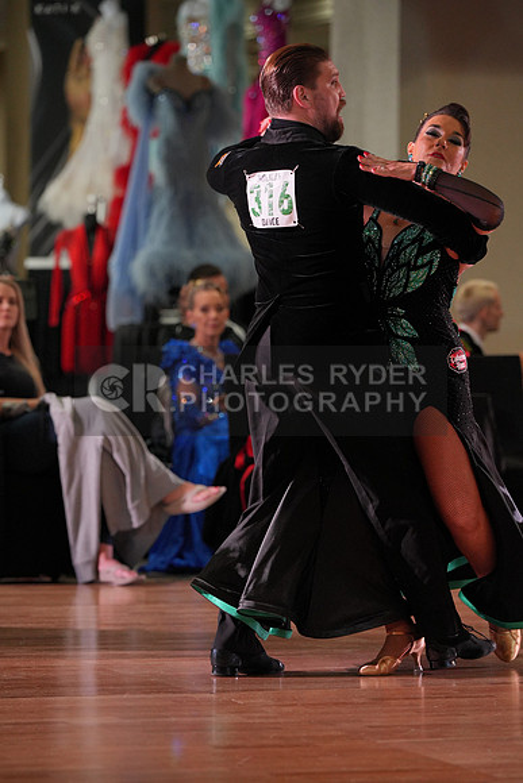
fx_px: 3571
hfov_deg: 8.4
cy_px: 392
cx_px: 262
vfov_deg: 12.5
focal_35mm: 164
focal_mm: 164
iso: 2000
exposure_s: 1/500
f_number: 4
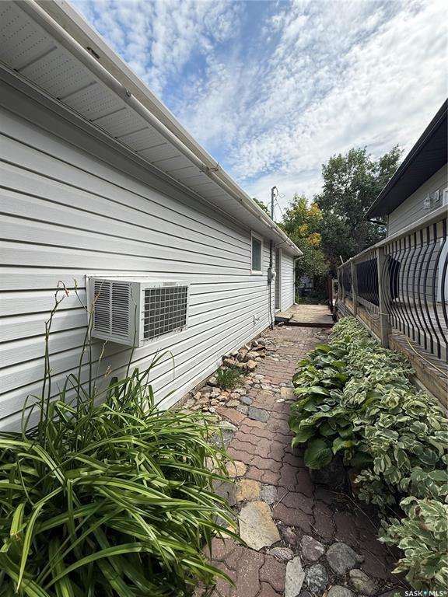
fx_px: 242
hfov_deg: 85.7
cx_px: 224
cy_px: 298
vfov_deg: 102.1
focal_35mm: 14
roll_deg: +0.4
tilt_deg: -4.3
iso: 80
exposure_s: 1/1745
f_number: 2.2
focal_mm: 2.22
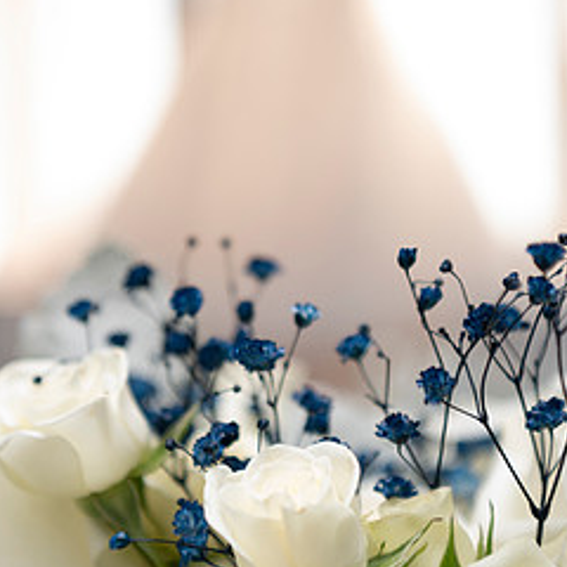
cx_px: 274
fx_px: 1538
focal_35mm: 83
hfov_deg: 20.9
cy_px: 274
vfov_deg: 20.9
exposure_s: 1/100
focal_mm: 52
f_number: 2.8
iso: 50
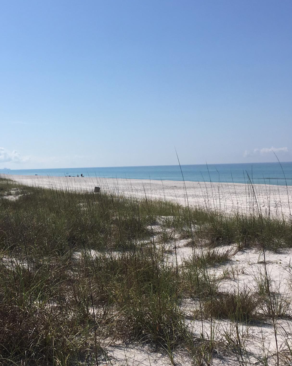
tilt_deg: -5.3
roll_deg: +1.1
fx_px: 605
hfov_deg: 27.1
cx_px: 114
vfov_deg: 33.5
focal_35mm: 56
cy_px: 212
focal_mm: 4.15
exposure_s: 1/3344
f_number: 2.2
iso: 25
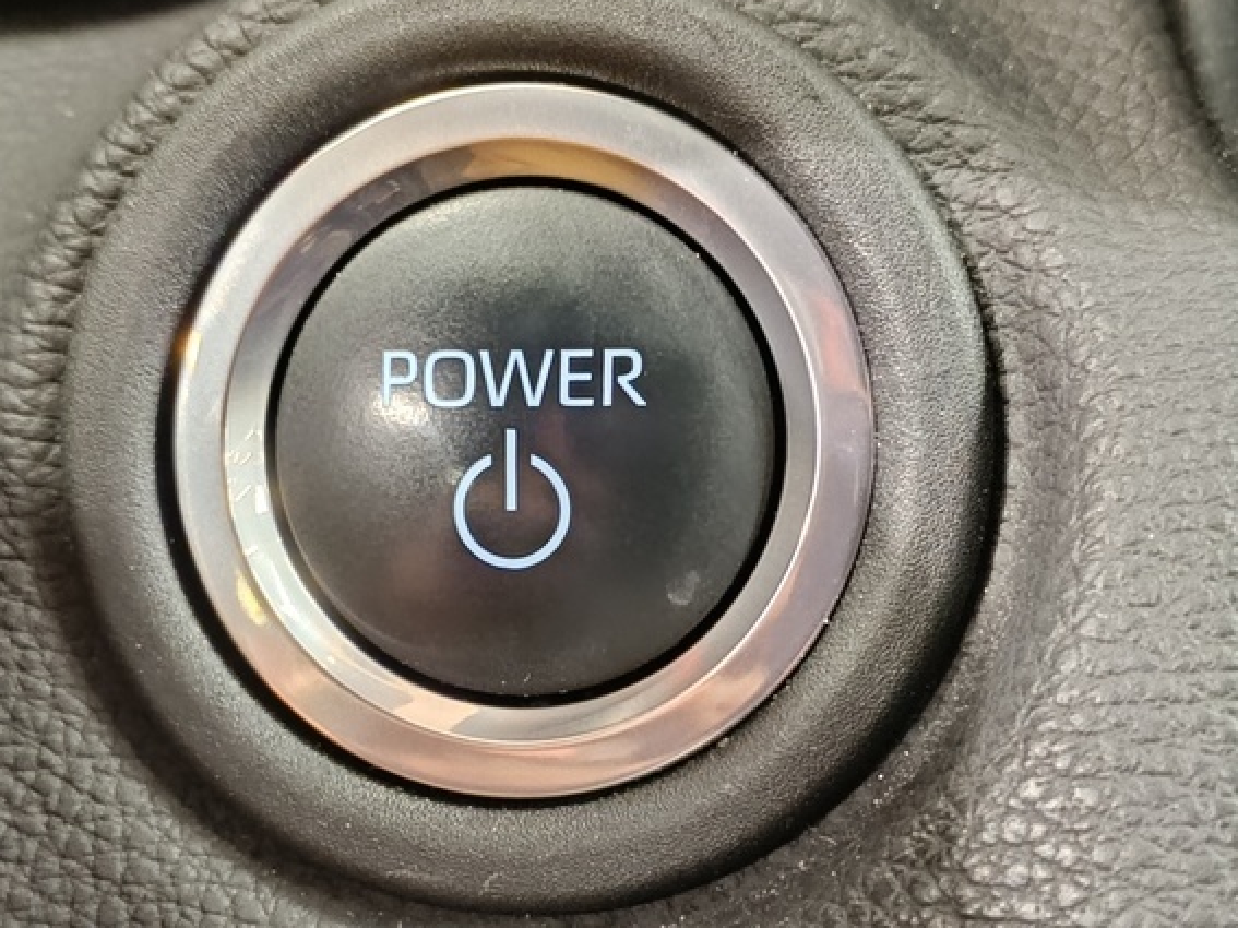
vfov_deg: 24.0
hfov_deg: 31.7
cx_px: 611
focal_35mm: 61
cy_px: 535
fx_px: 2181
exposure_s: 1/25
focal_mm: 5.59
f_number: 1.88
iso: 1790
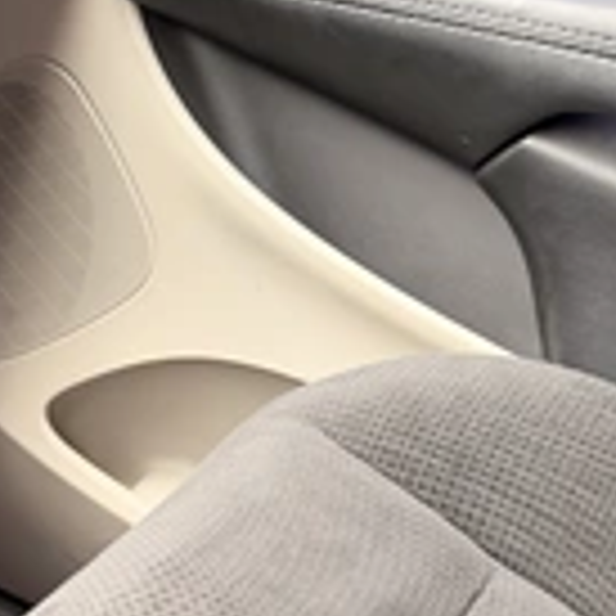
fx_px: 1248
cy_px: 535
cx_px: -193
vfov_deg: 26.9
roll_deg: +0.1
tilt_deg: -38.9
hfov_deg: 24.2
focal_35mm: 62
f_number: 1.78
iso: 200
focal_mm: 6.76
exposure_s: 1/82
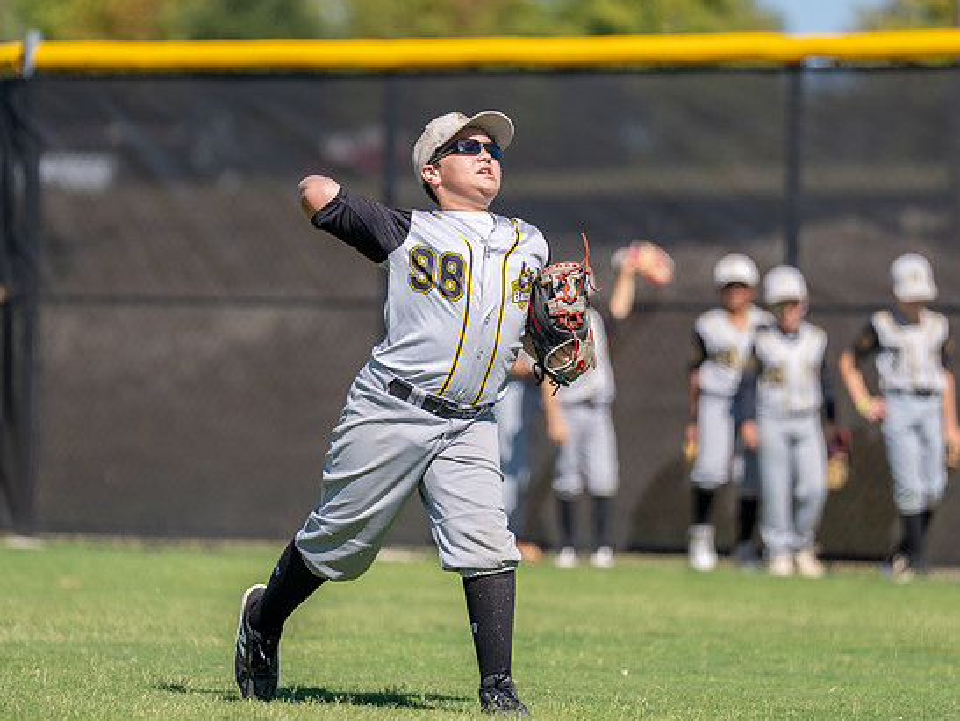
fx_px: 8298
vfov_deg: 5.0
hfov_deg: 6.6
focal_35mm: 299
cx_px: 449
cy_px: 301
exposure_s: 1/2500
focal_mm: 200
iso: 100
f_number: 2.8
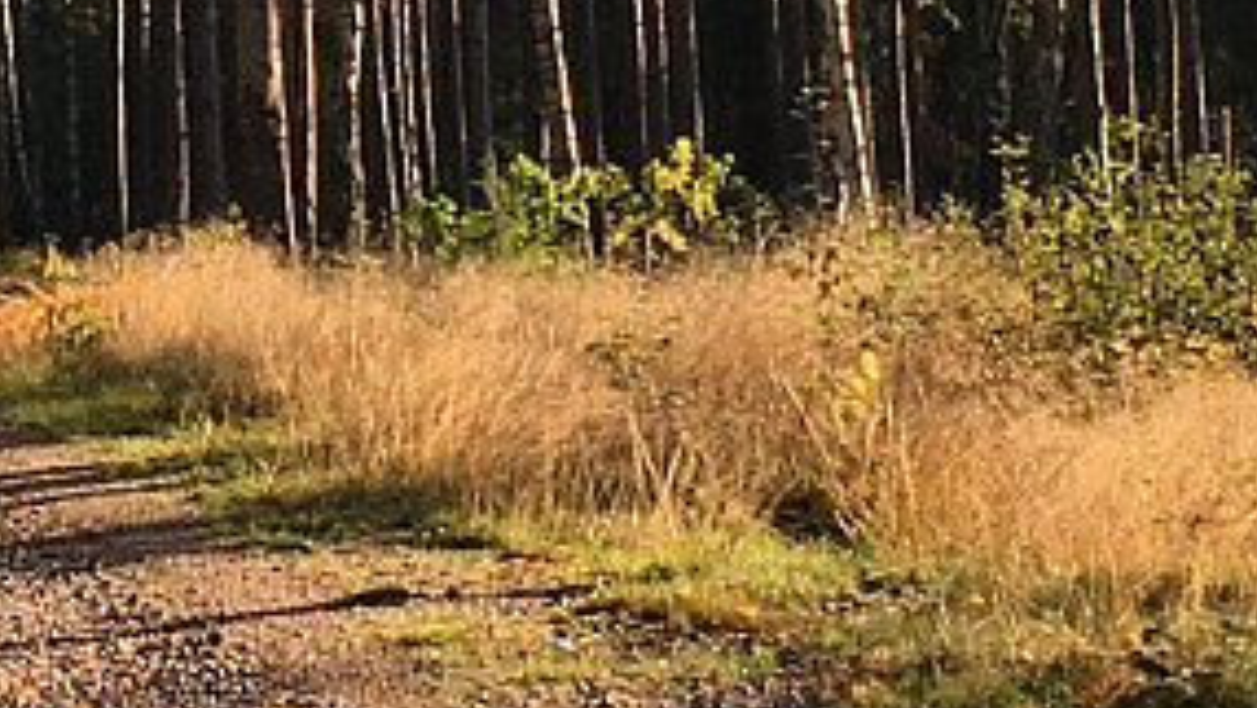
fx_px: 5901
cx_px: 242
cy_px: -211
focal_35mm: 177
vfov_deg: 6.8
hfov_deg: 12.1
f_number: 2.2
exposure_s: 1/754
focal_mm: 4.15
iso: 25
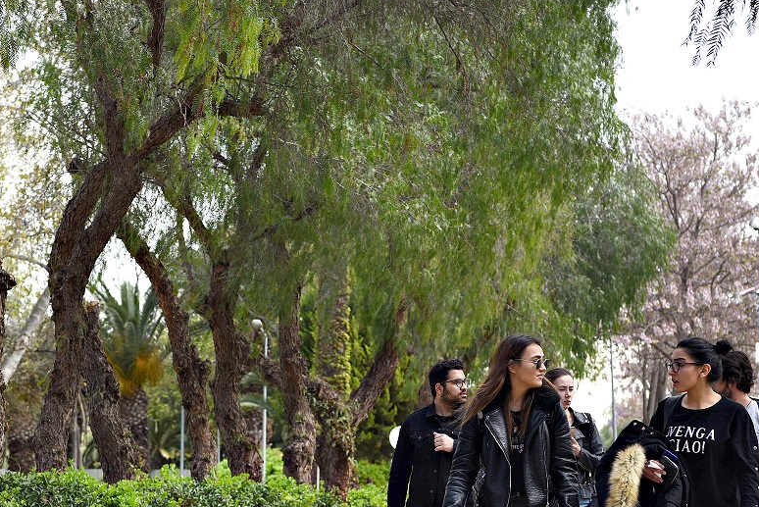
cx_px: 312
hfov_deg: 15.1
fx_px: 2869
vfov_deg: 10.1
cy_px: 310
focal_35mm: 136
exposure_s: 1/400
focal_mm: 70
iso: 100
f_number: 4.5
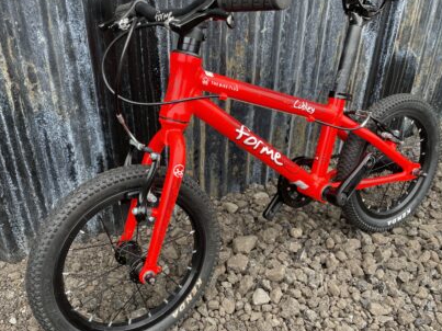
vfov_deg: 45.4
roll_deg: -0.2
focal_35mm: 31
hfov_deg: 58.3
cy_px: 166
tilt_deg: -29.6
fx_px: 396
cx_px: 209
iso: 32
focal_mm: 4.2
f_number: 1.6
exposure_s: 1/139
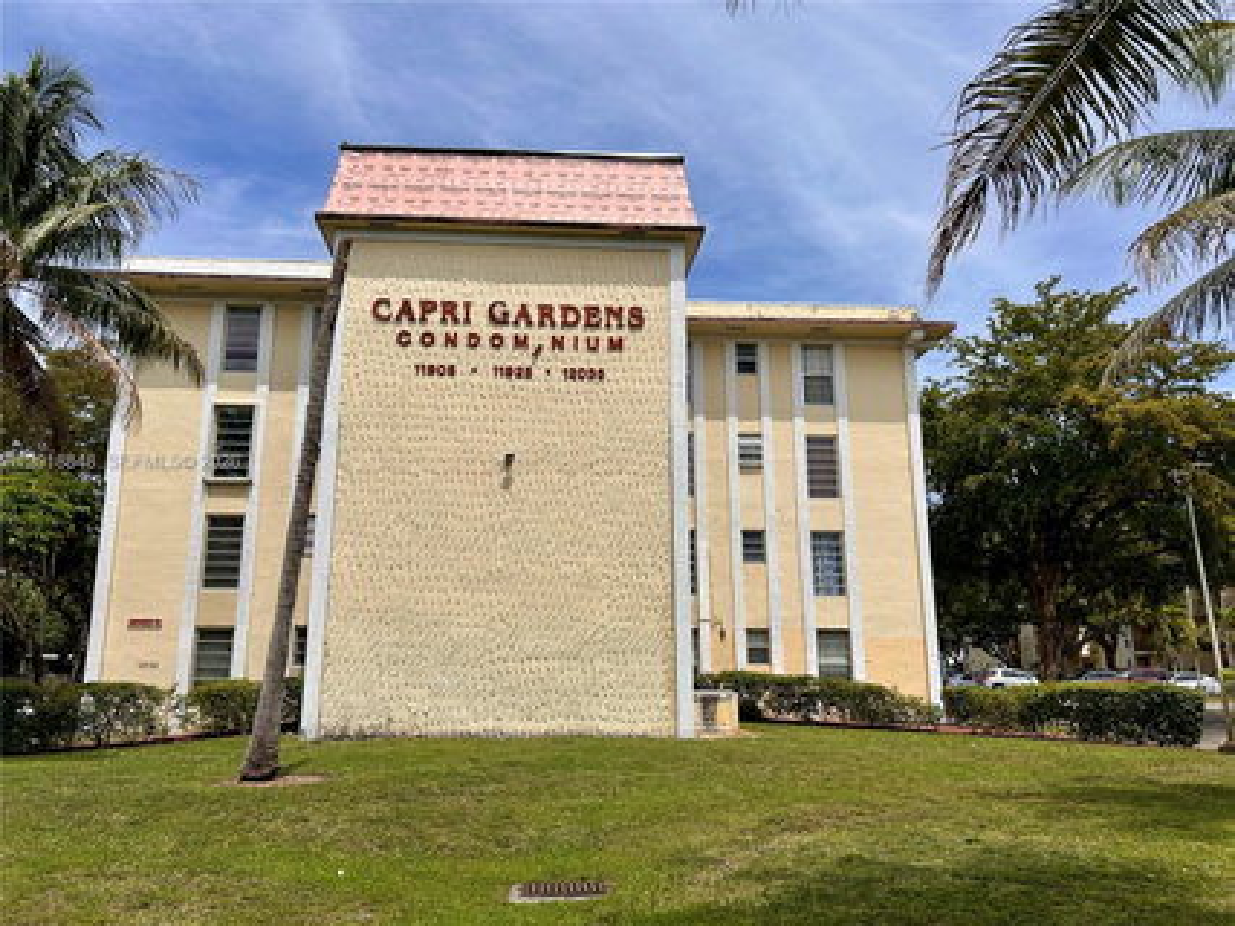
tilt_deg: +12.6
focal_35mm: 26
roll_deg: +0.8
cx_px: 618
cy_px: 463
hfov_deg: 67.3
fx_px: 927
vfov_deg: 53.0
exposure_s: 1/7463
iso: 50
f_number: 1.5
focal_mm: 5.7
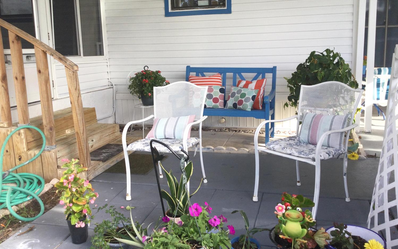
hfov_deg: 55.3
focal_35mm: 35
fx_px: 380
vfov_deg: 36.2
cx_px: 200
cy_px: 106
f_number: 2.4
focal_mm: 3.3
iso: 32
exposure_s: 1/120
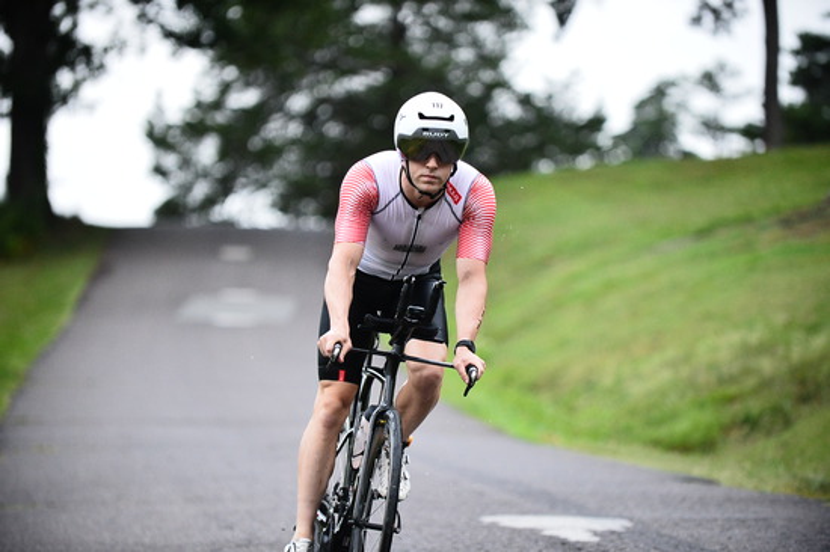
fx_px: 3687
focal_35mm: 160
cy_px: 276
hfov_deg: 12.8
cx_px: 415
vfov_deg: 8.6
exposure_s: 1/4000
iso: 5600
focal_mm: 160
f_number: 2.8
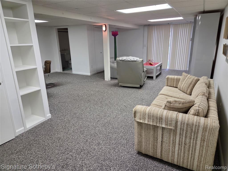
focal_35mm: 23
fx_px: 151
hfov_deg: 73.9
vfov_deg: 58.9
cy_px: 86
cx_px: 114
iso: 160
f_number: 1.8
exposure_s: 1/120
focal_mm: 5.4
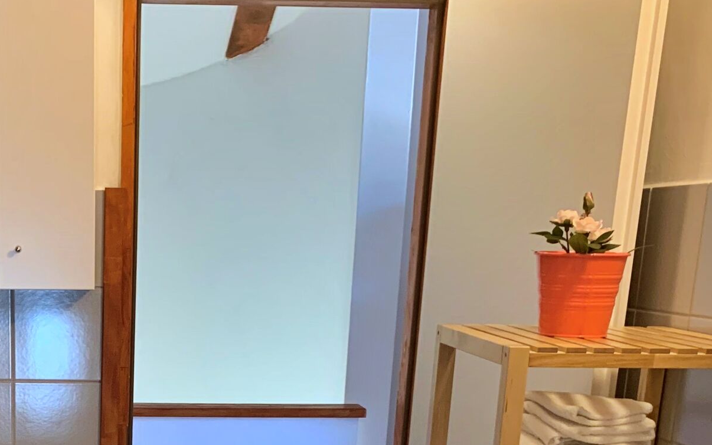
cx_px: 97
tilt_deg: -16.2
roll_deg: -0.8
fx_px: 1242
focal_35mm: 64
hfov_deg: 30.8
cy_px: 617
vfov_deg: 18.5
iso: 160
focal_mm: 4.25
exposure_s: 1/50
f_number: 1.8
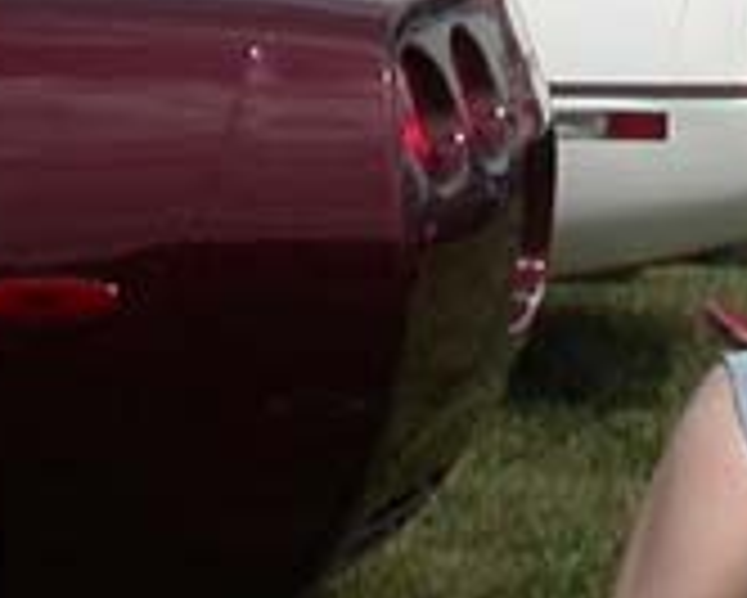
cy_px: -1052
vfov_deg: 6.3
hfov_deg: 8.4
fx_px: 5066
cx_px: 796
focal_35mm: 229
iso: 100
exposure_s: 1/440
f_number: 7.5
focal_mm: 7.85
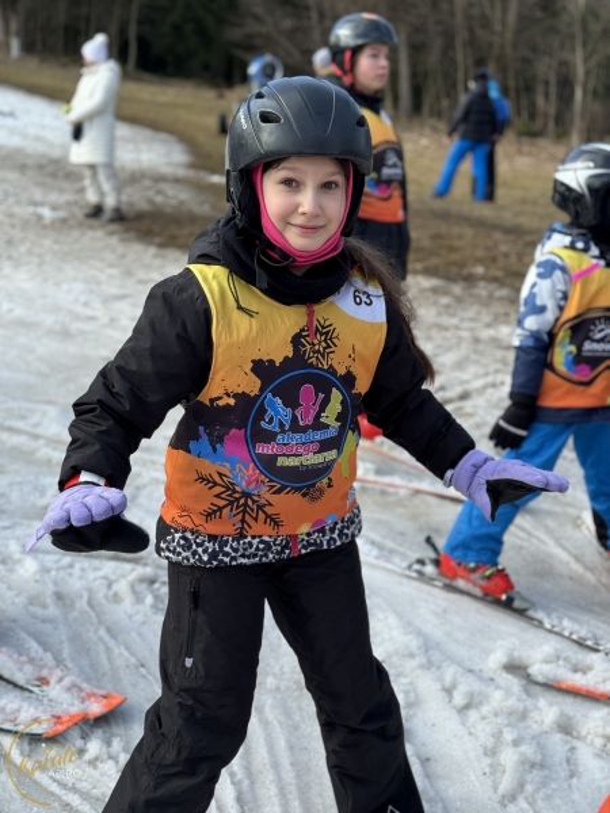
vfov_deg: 39.7
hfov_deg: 30.3
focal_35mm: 48
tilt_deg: -11.7
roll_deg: -1.4
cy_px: 406
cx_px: 305
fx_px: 1128
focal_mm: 6.86
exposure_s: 1/1133
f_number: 1.78
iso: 64
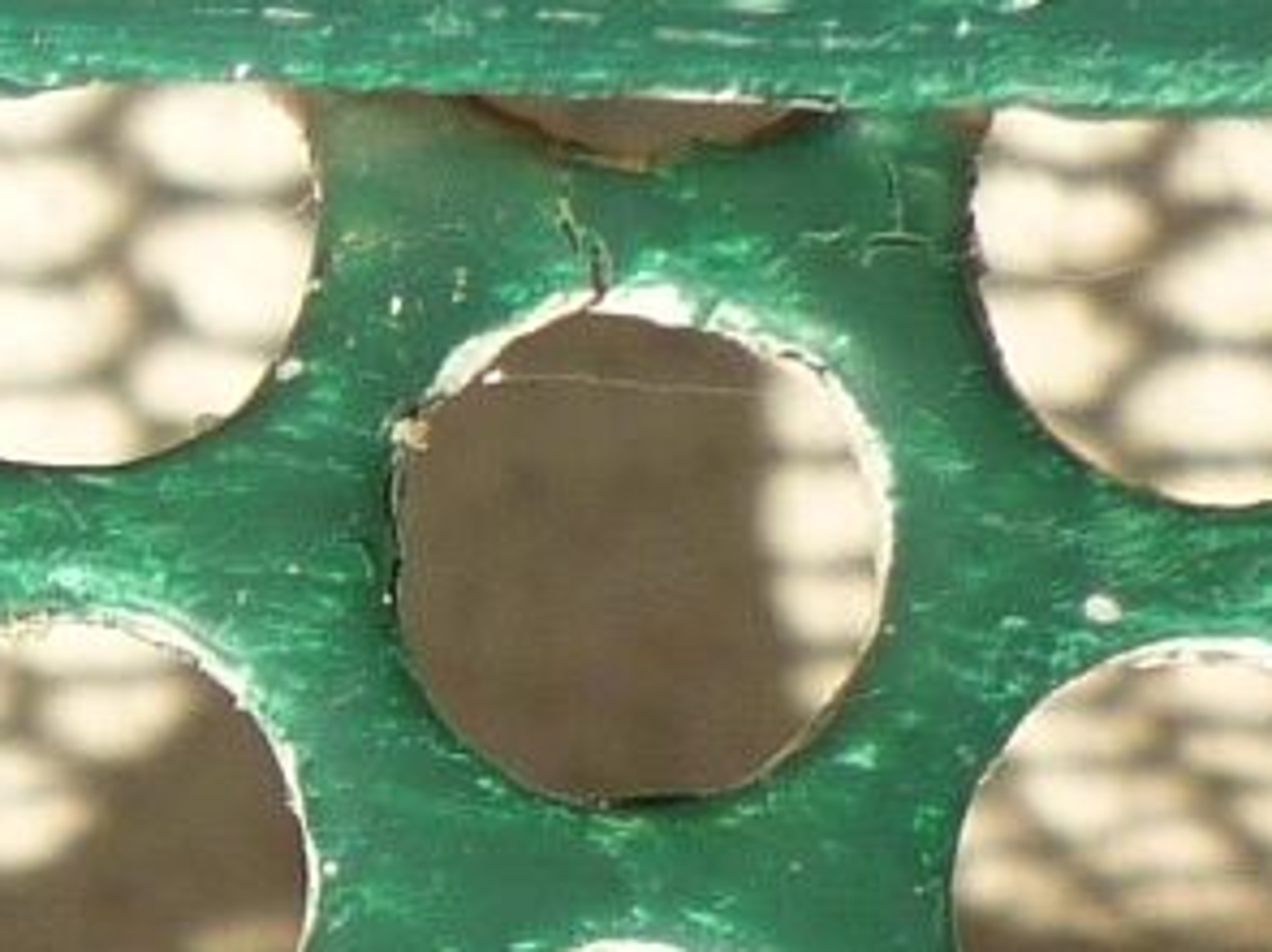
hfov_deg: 8.0
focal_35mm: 229
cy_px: 2300
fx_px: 8411
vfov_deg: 6.2
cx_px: -1845
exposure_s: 1/800
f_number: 2.8
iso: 80
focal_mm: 5.5
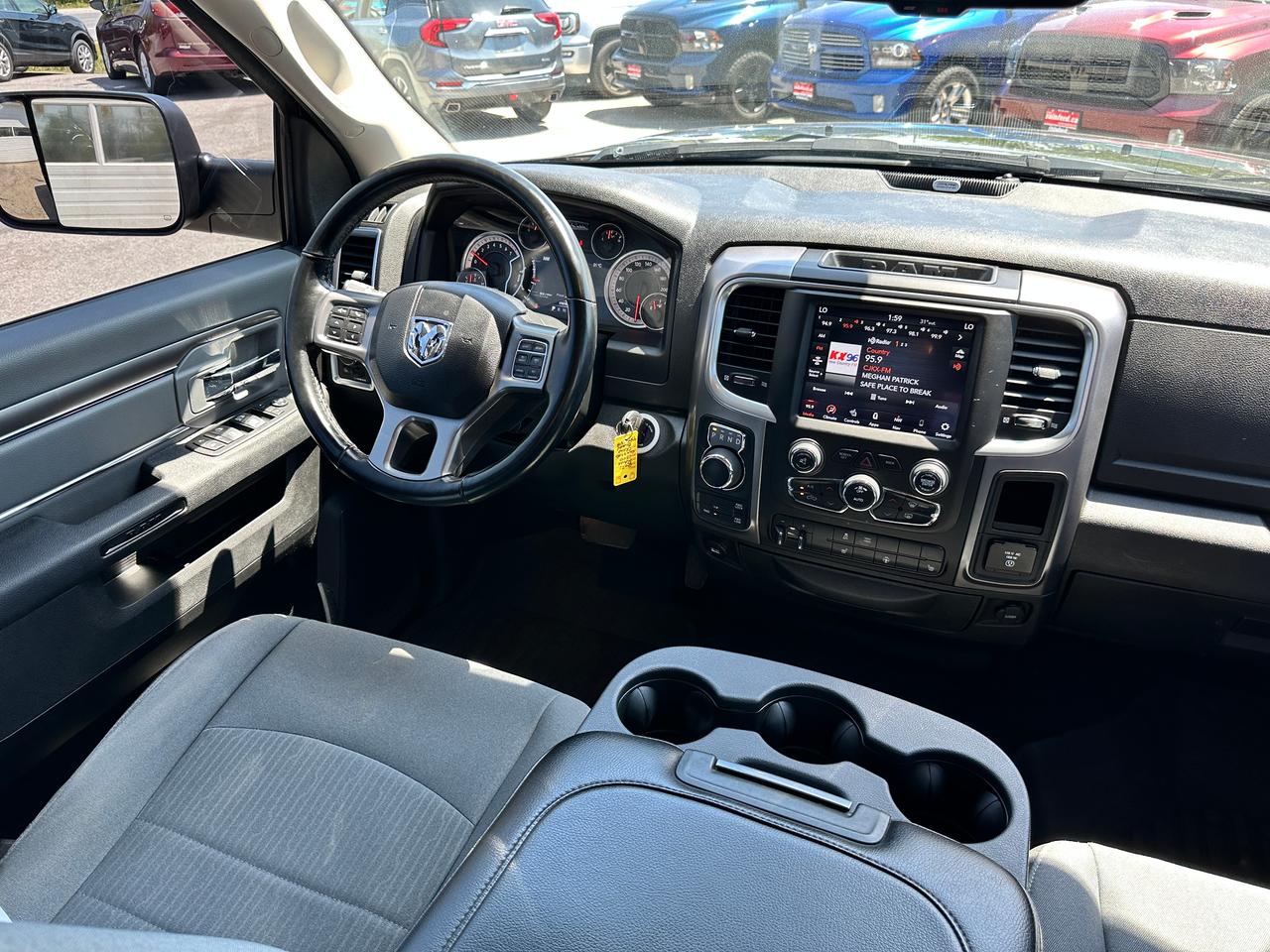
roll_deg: +0.7
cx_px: 635
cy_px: 476
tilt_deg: -30.8
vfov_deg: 56.8
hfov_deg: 71.6
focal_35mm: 24
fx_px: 881
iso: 64
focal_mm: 6.86
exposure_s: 1/169
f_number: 1.78
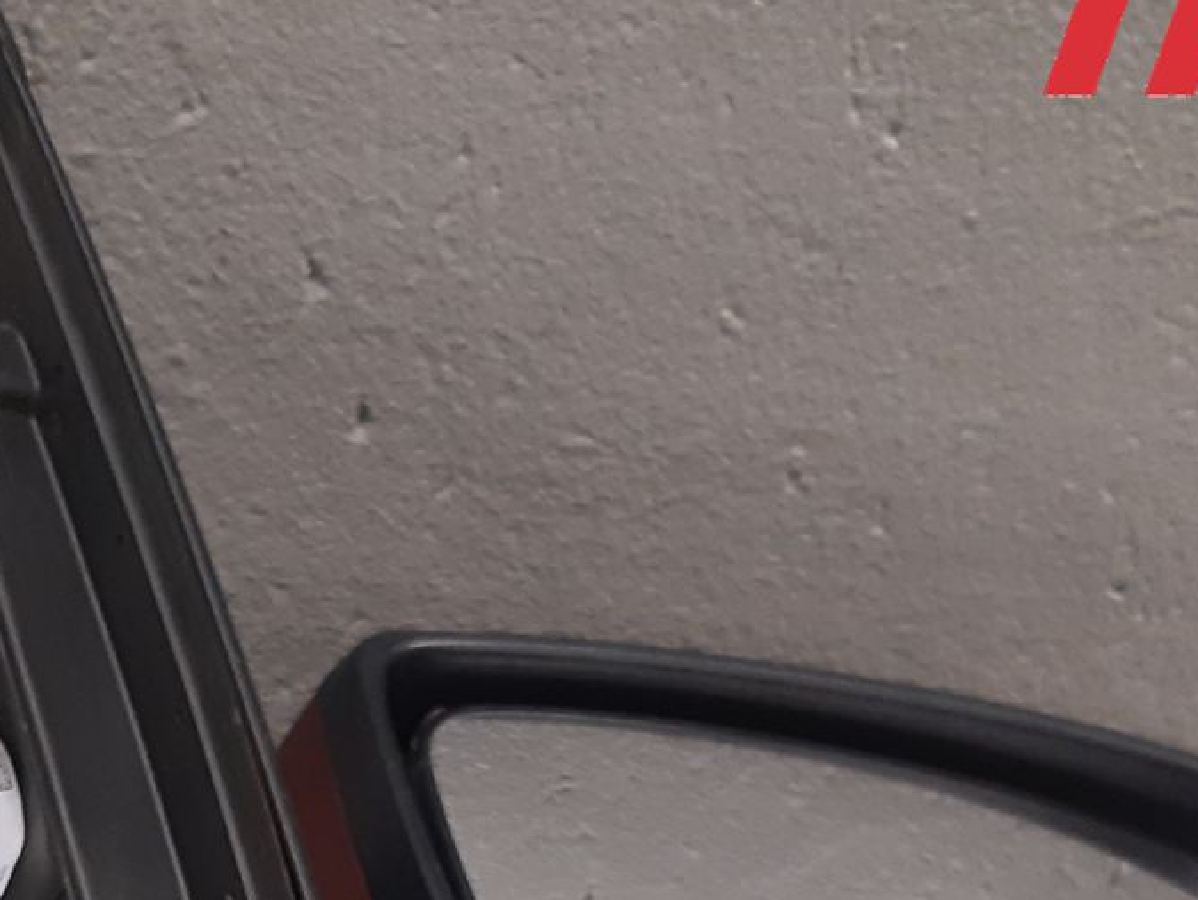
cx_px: 315
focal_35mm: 79
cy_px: 1161
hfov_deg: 24.5
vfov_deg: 17.5
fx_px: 2735
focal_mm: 3.93
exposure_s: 1/50
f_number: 1.7
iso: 160
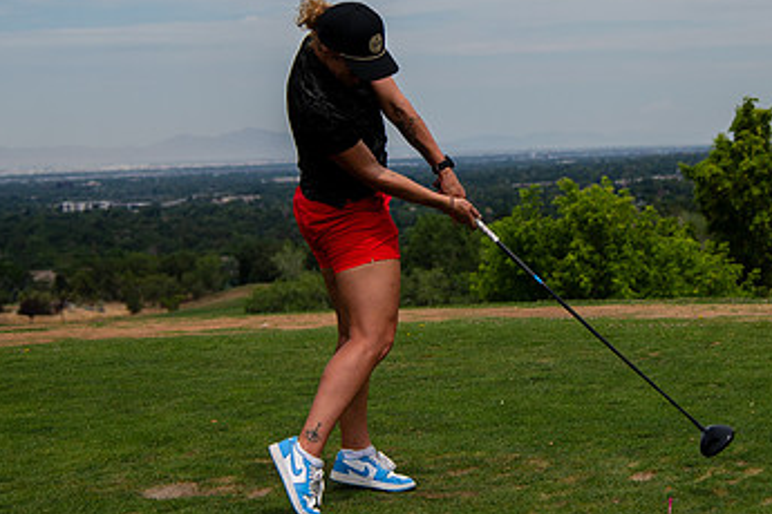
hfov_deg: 20.7
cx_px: 519
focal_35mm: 98
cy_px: 104
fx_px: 2101
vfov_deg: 13.9
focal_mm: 46
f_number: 4
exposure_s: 1/4000
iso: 200
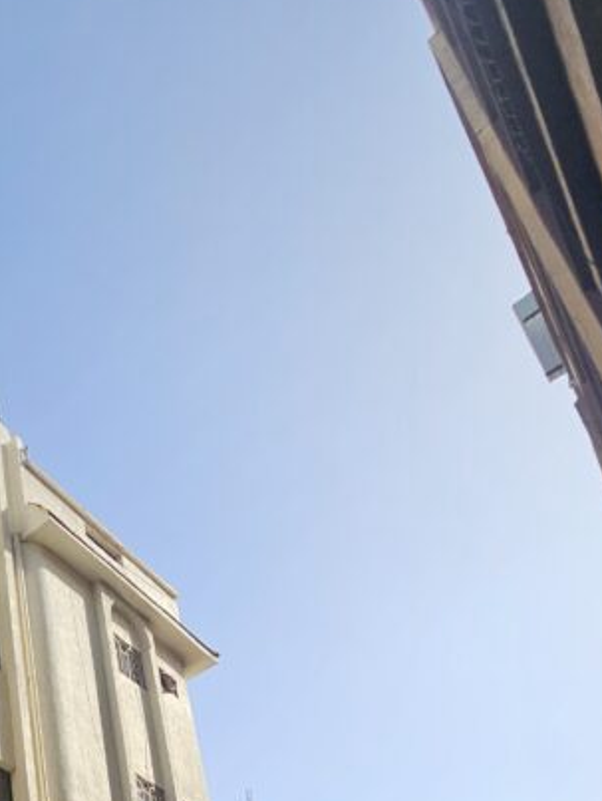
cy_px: 924
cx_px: -99
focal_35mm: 33
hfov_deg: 35.1
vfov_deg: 41.3
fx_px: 764
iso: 50
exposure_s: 1/1369
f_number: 2.2
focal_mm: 2.2
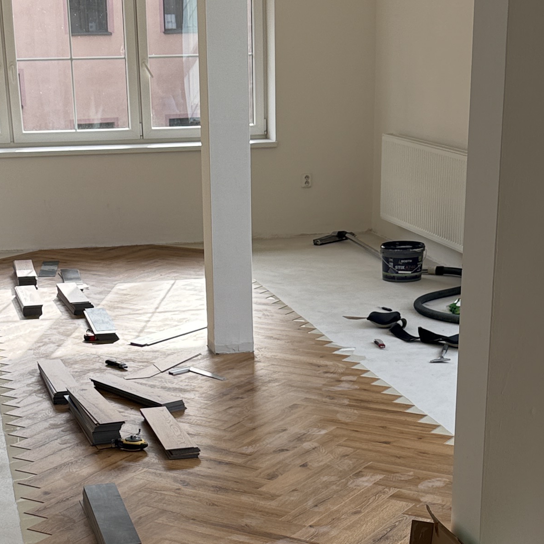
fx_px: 1280
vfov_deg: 23.1
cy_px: 534
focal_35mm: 72
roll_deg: +1.2
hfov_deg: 24.0
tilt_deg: -21.6
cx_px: 258
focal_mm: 6.76
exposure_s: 1/514
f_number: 1.78
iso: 80
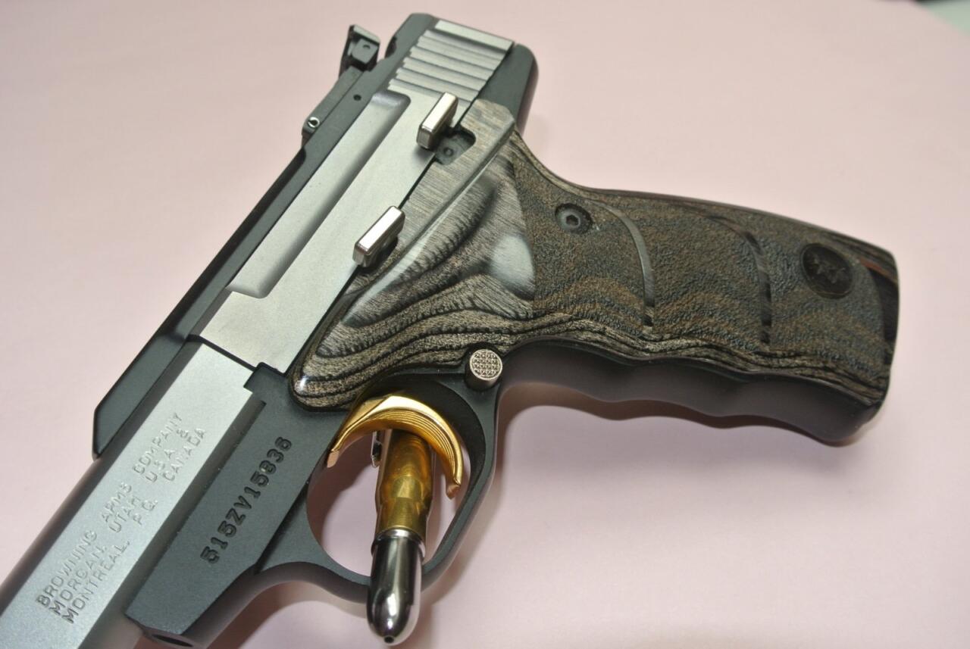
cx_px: 485
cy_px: 324
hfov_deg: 53.1
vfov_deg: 37.0
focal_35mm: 36
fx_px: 971
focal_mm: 13.6
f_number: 5.6
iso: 140
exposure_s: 1/60
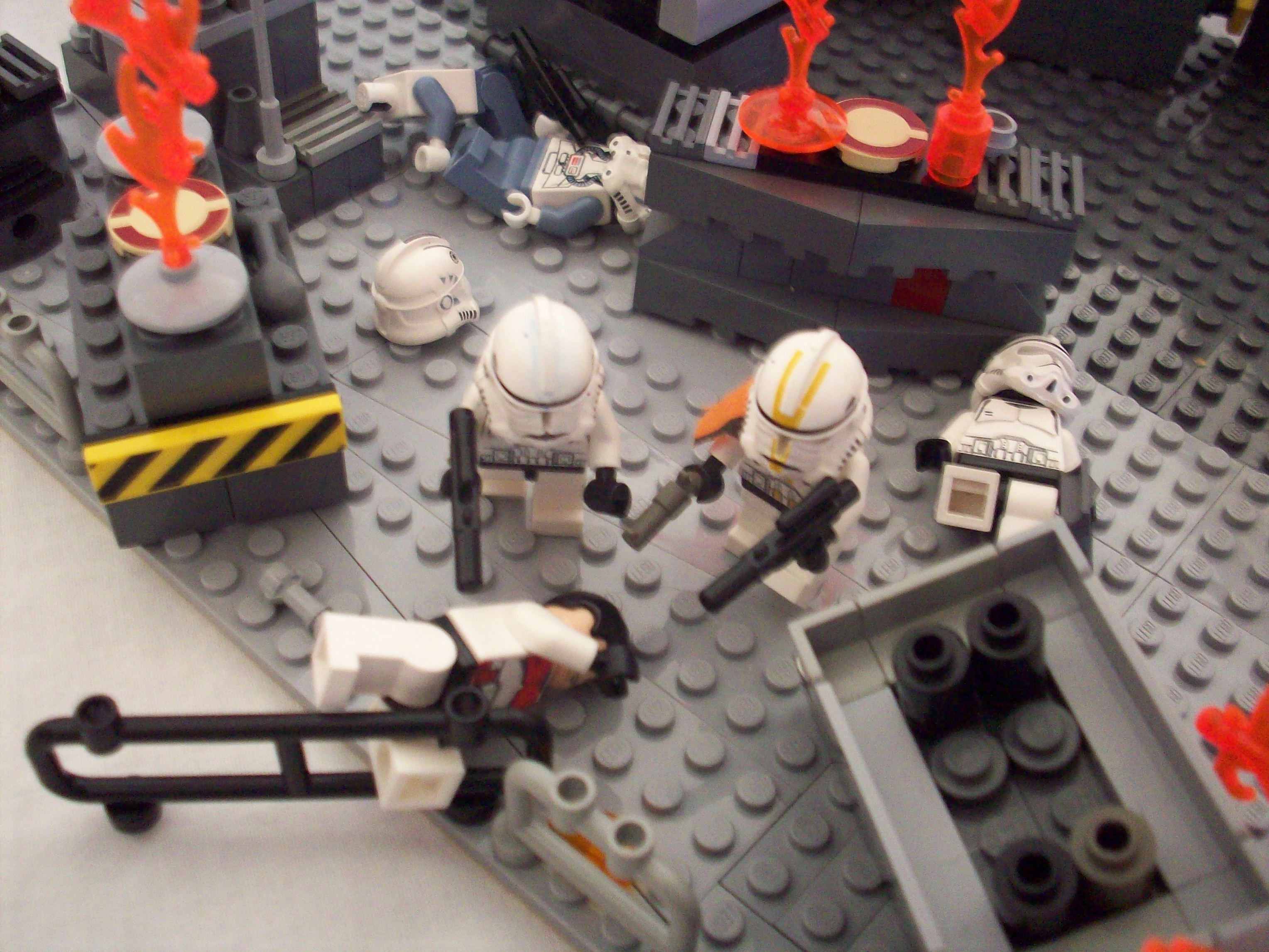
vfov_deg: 38.7
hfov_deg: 50.1
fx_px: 1356
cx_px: 634
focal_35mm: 37
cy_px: 476
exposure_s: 1/8
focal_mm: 6.2
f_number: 2.8
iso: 200
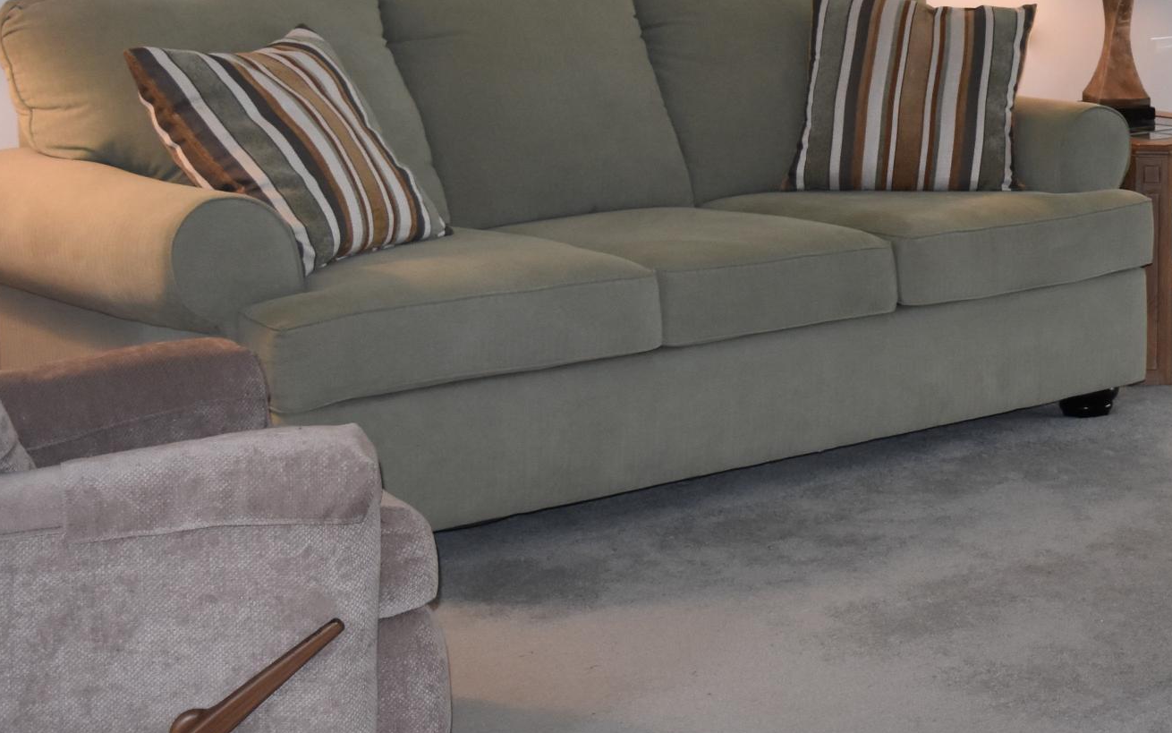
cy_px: 106
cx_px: 1337
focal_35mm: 91
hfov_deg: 21.5
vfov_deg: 14.3
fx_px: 2907
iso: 800
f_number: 5.6
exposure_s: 1/125
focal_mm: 26
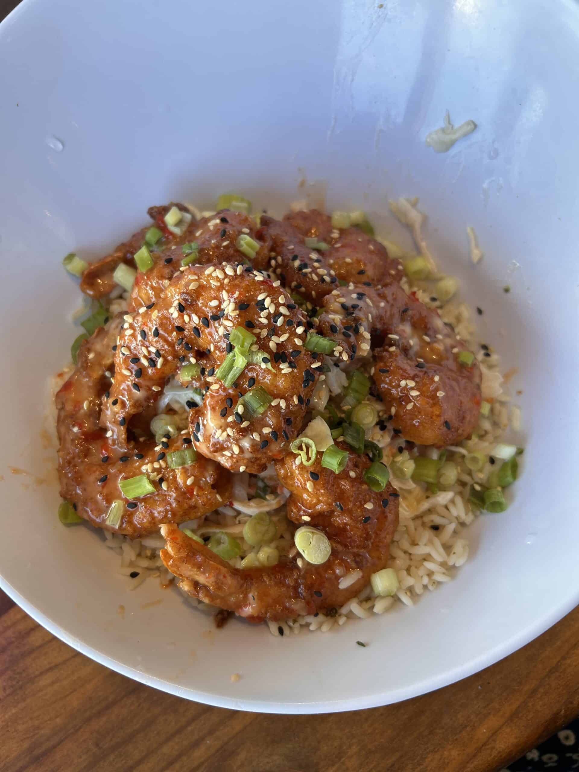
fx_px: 580
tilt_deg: -69.7
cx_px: 290
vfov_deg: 67.3
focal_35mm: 26
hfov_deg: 53.1
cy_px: 386
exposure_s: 1/120
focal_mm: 5.7
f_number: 1.5
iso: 64
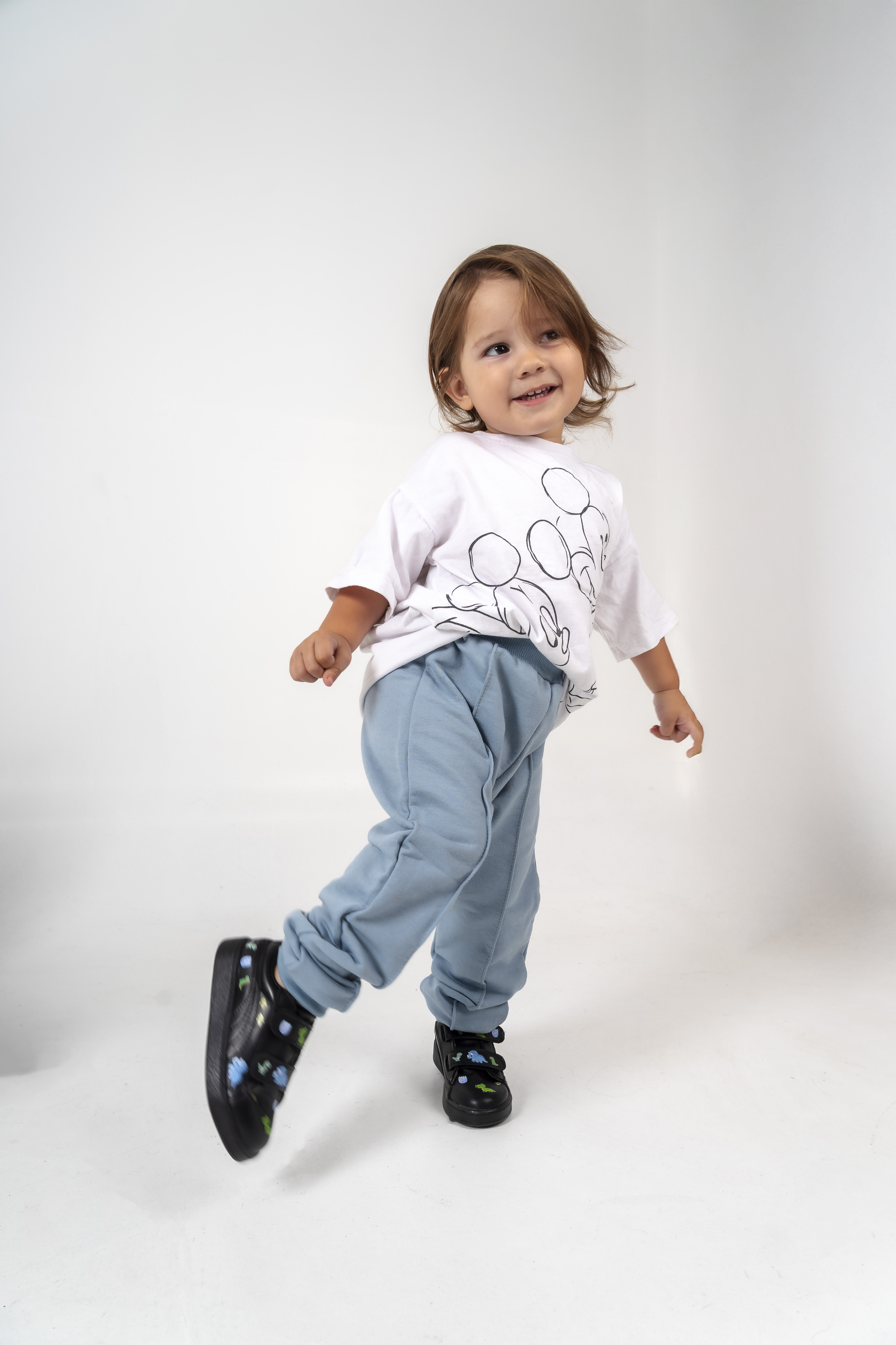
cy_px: 672
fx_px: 896
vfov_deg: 73.7
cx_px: 448
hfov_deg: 53.1
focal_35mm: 24
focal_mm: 24
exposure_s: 1/125
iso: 100
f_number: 7.1
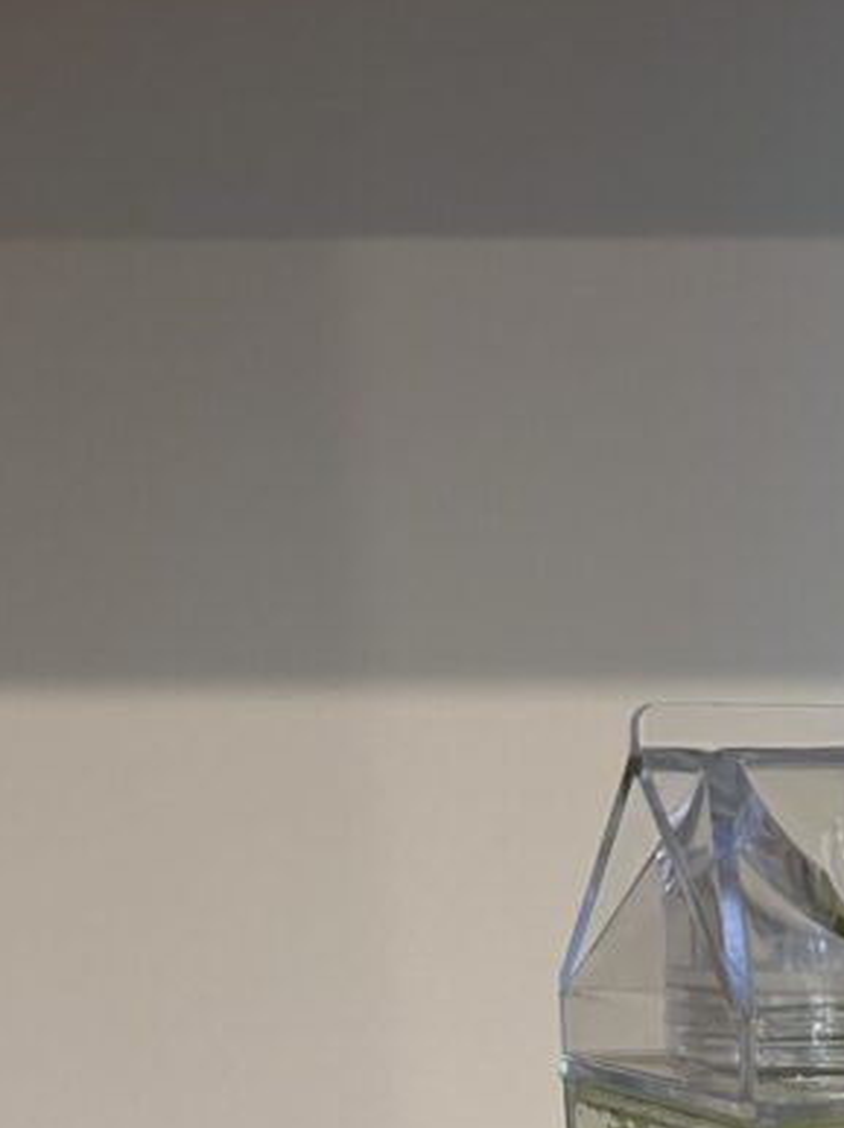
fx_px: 2246
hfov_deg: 20.5
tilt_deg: -16.0
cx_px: 876
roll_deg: +1.3
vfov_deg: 24.6
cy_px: 1467
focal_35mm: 69
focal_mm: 5.7
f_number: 1.5
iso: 320
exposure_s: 1/60
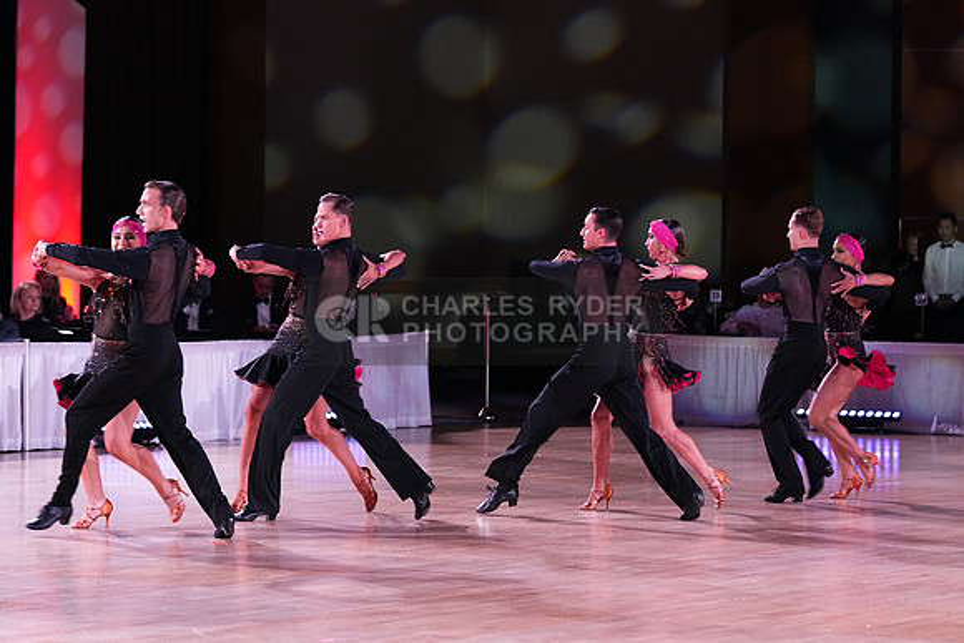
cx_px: 482
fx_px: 3562
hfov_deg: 15.4
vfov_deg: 10.3
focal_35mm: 133
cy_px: 322
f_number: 4.5
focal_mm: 133
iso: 5000
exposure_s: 1/320
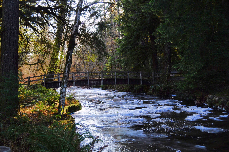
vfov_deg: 30.8
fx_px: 276
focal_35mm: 44
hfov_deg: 45.0
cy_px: 76
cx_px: 114
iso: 320
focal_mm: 29
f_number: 8
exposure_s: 1/60
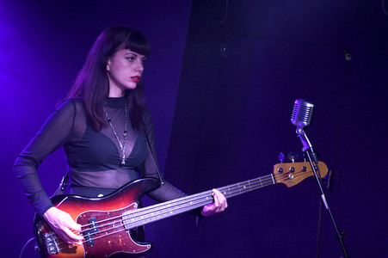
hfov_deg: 23.9
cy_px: 129
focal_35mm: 85
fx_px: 915
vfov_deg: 16.0
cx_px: 194
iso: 2000
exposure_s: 1/125
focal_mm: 85
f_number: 3.2
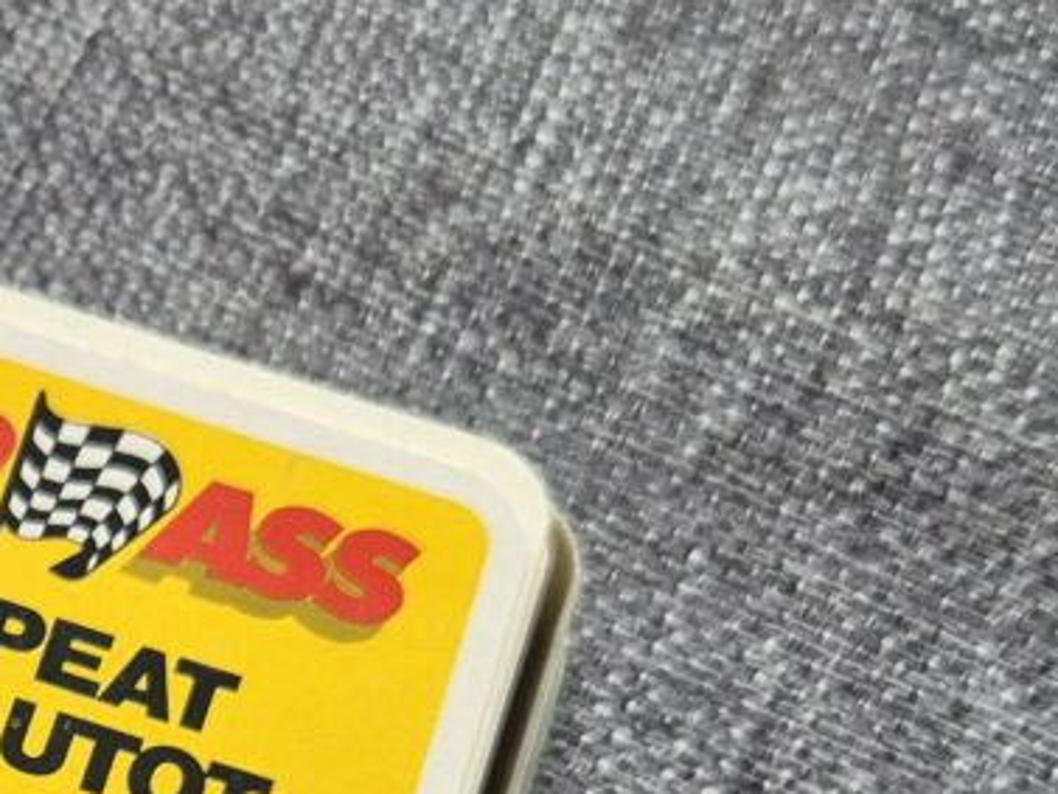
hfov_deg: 22.3
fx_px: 2476
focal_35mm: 81
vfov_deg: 17.4
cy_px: 960
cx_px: -202
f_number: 1.8
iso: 250
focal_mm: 5.4
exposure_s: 1/100
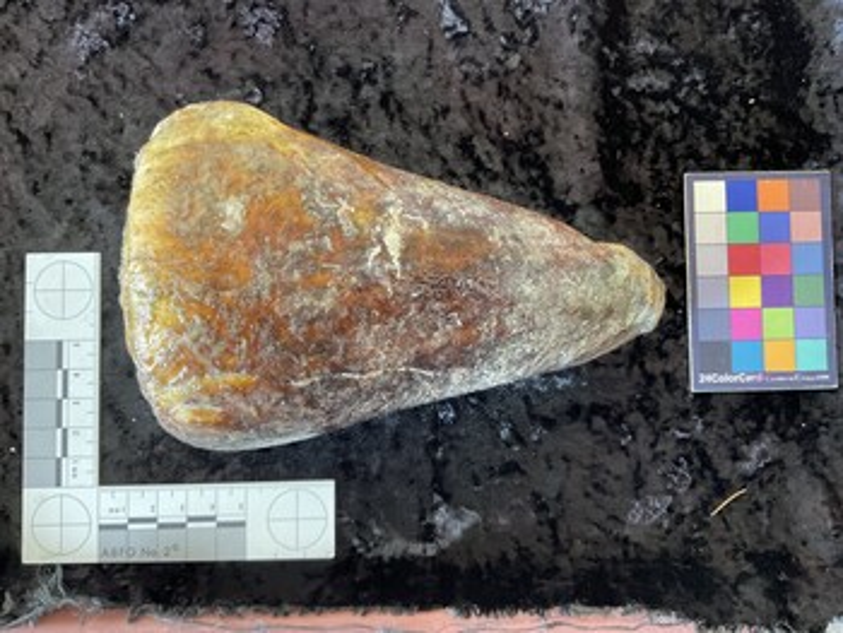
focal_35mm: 29
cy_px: 316
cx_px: 422
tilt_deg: -87.2
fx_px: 707
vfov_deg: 48.3
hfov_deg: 61.6
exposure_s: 1/60
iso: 160
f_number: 1.8
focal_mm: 3
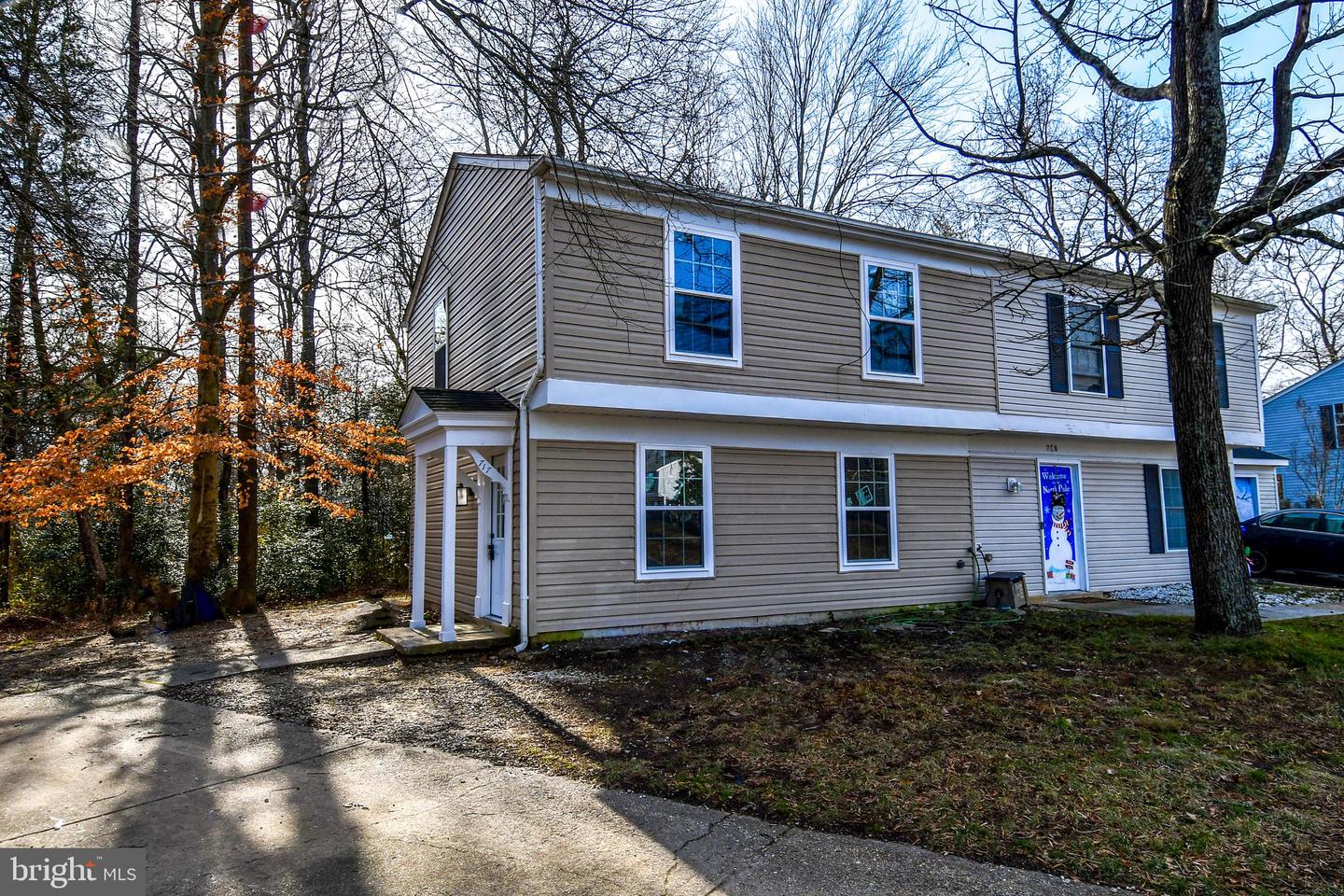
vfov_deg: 67.4
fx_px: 672
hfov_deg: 90.0
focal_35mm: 18
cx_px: 672
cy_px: 448
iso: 125
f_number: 8
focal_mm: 12
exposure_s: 1/250
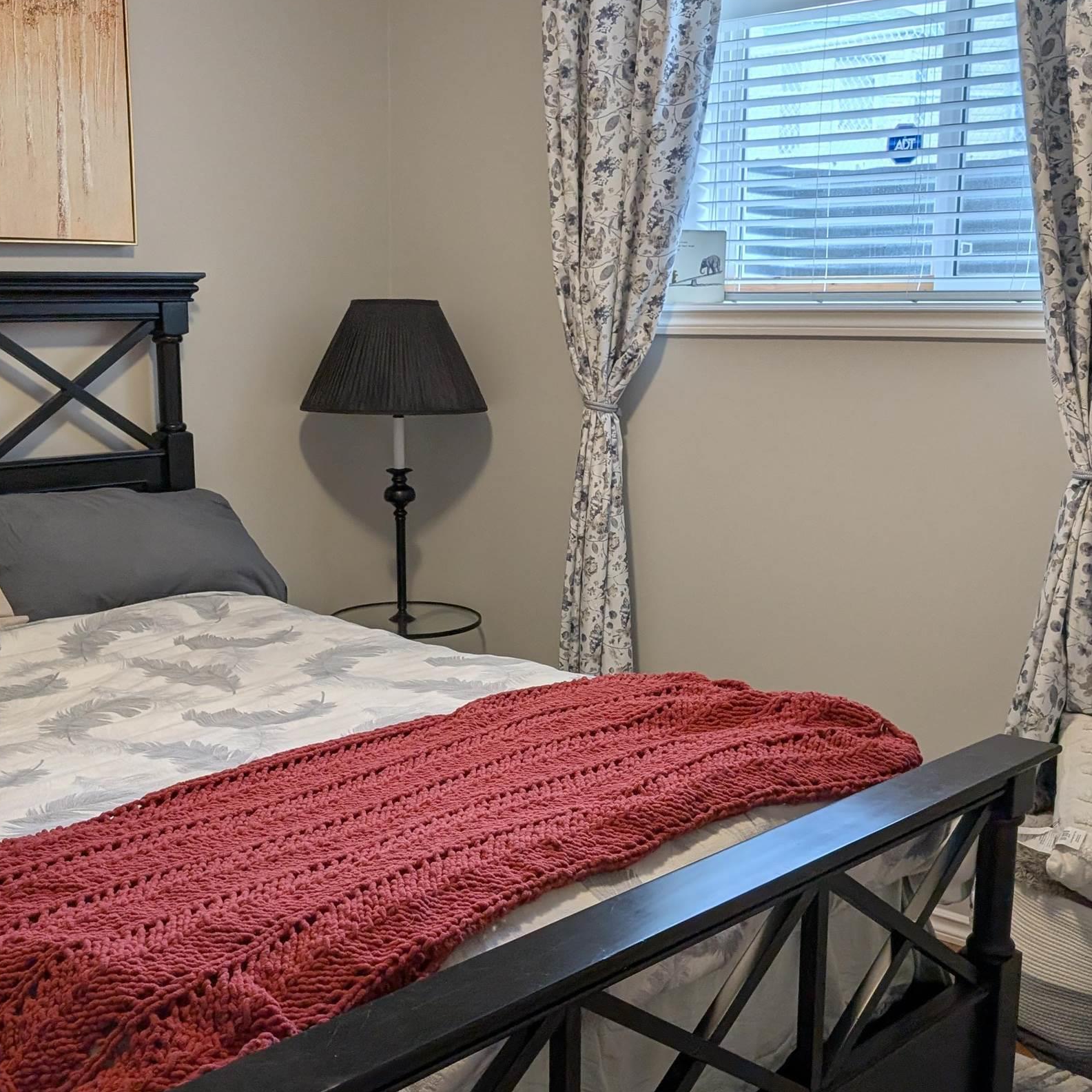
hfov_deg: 40.8
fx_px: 1463
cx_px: 460
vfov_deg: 40.8
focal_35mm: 41
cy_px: 619
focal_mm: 6.9
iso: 23
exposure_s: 1/152
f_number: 1.68
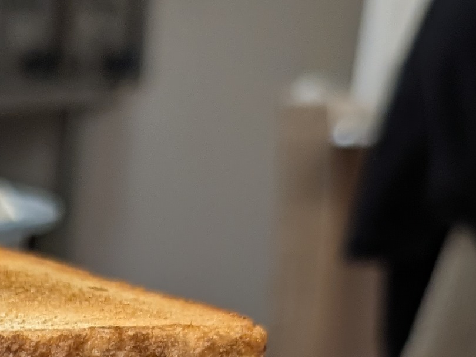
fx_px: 1664
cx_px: -291
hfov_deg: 14.8
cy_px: 766
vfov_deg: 10.9
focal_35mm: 121
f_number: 1.68
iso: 183
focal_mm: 6.9
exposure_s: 1/120
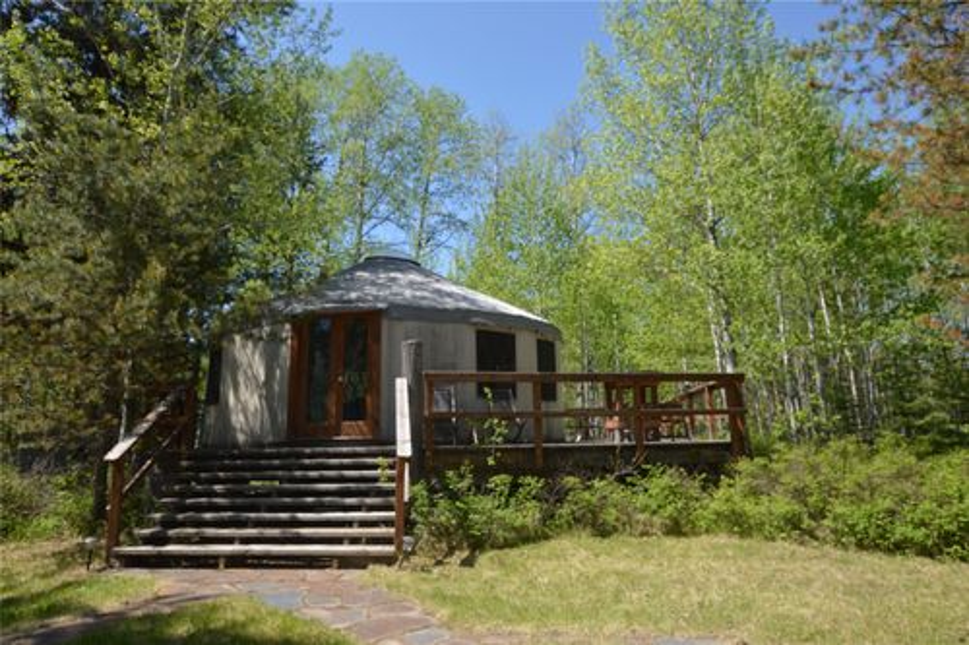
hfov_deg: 73.8
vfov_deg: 53.1
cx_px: 484
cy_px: 322
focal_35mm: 24
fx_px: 646
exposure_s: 1/200
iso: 100
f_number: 7.1
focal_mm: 16
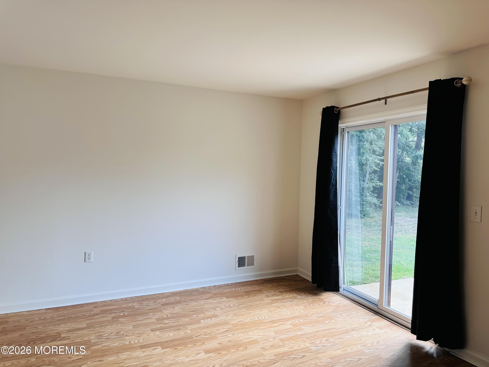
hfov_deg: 71.6
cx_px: 244
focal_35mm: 24
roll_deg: -1.1
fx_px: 339
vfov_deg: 56.8
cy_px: 184
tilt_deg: -1.0
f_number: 1.78
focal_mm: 6.86
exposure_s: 1/146
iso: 64
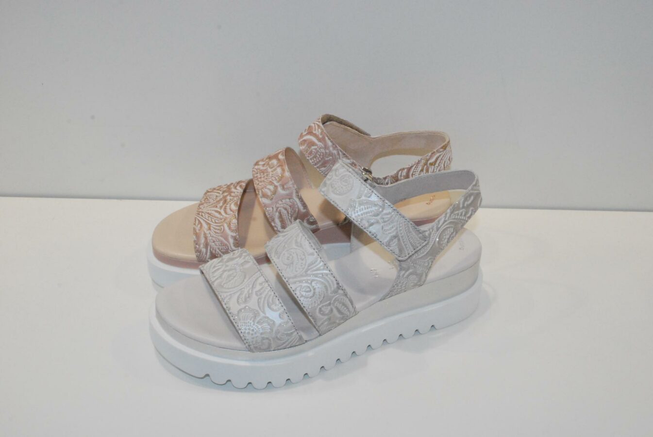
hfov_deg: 49.5
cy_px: 218
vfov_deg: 34.3
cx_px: 326
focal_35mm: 39
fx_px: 708
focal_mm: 26
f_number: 14
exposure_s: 1/200
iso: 1600
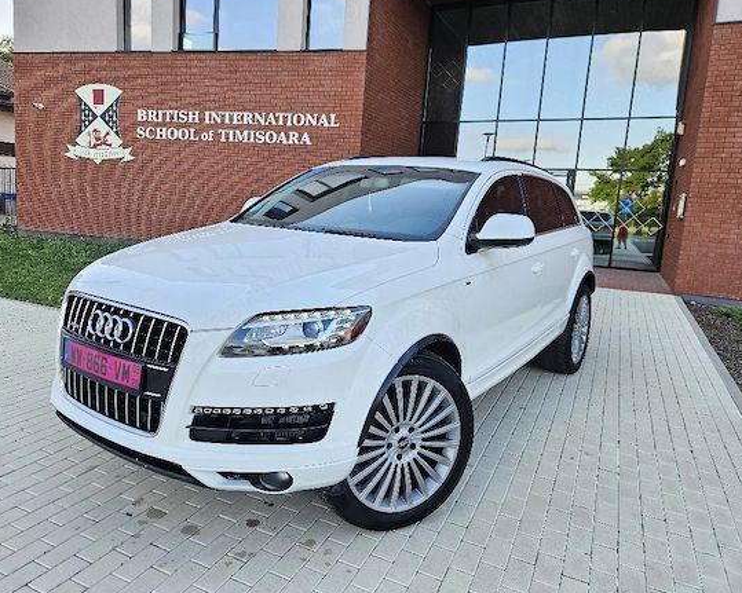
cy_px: 289
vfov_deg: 56.8
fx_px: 549
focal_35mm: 25
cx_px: 339
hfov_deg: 68.0
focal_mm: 5.4
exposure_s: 1/217
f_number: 1.8
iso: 40
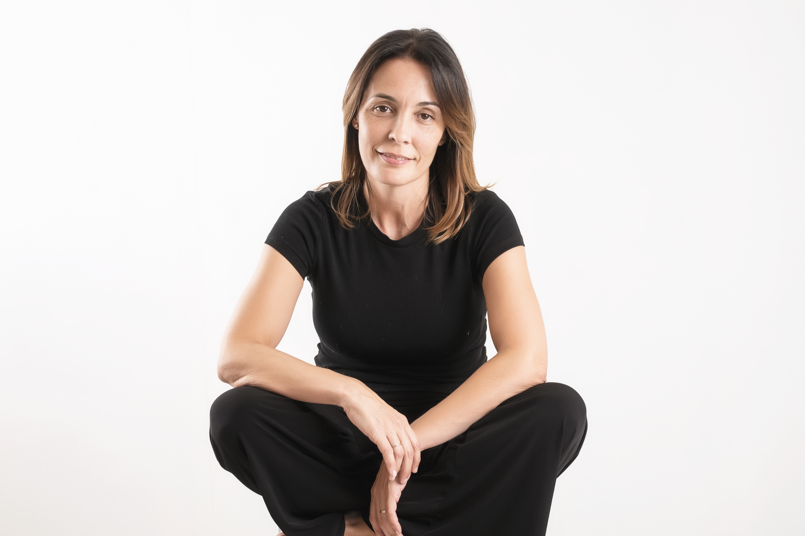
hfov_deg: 41.9
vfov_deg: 28.6
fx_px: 1050
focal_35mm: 47
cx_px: 402
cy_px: 268
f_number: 4
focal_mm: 47
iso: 100
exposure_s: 1/160
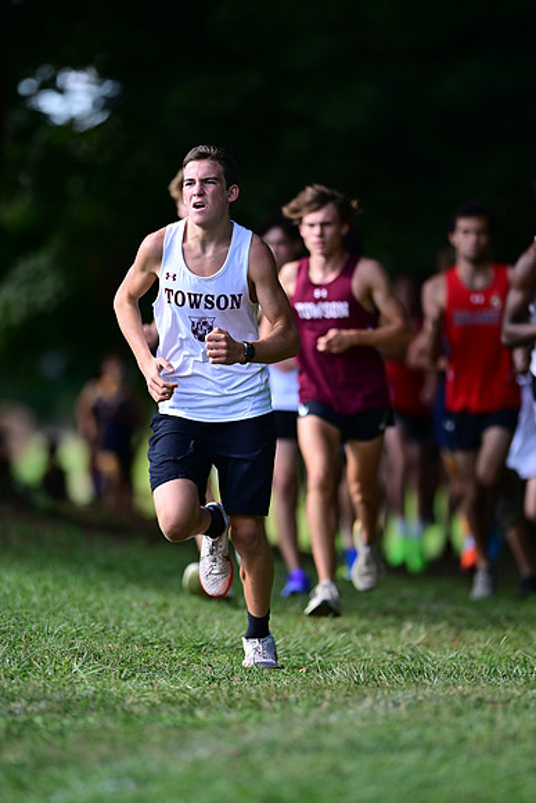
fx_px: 6695
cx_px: 268
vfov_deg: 6.9
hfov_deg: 4.6
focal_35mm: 300
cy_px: 402
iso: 560
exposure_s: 1/2500
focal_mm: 300
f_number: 2.8
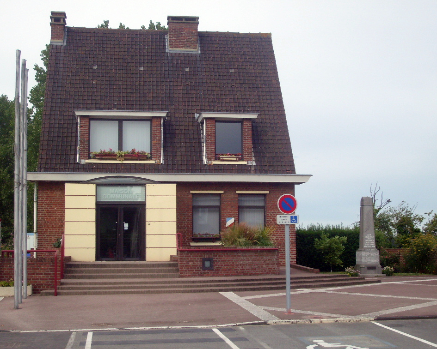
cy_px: 172
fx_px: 711
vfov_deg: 27.6
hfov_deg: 34.1
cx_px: 207
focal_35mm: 55
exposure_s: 1/90
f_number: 8.4
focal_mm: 8.7
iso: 80
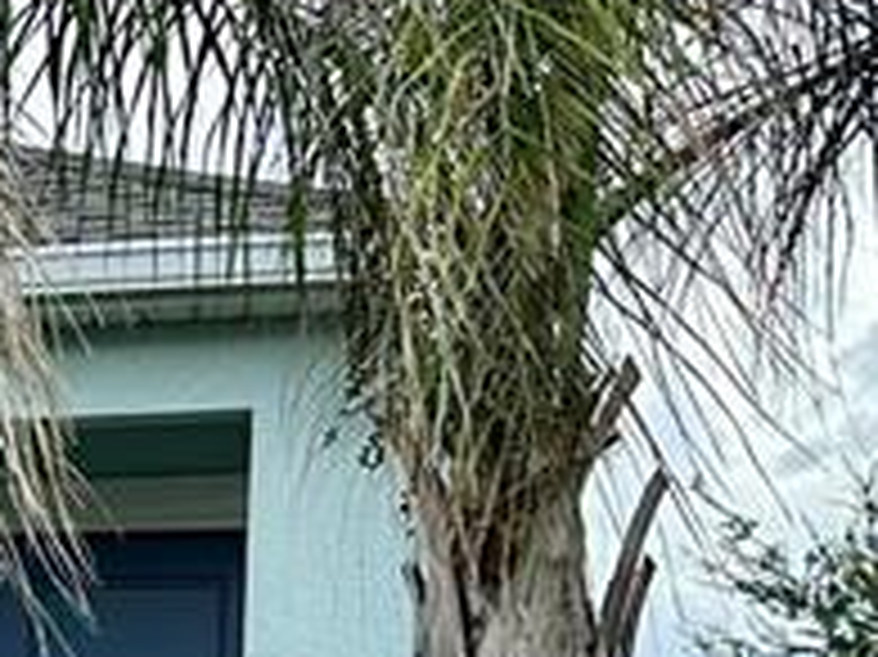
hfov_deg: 13.1
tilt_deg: -1.2
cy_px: 940
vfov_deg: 11.3
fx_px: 3194
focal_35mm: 126
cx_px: -991
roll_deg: -1.1
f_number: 1.78
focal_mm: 6.86
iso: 80
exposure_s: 1/2203
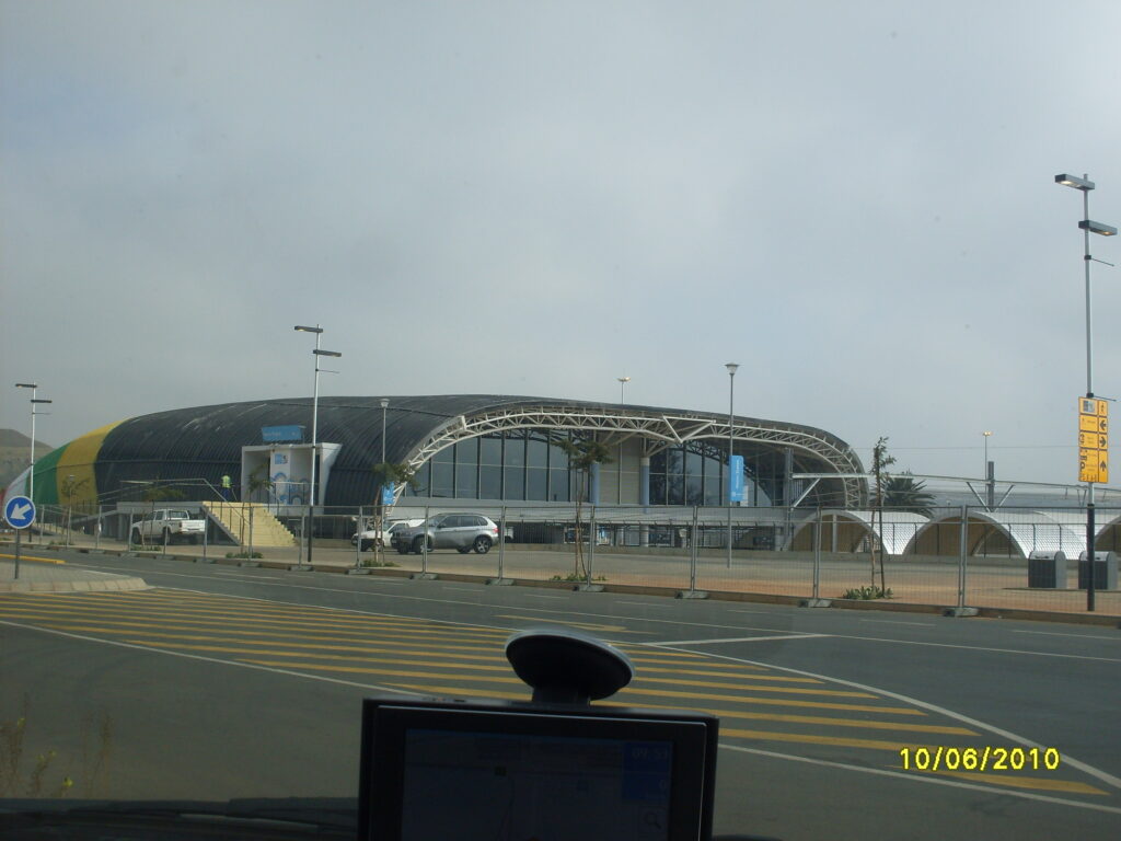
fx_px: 1587
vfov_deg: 29.7
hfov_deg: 38.9
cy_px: 420
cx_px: 560
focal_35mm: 49
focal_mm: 8.1
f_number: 9.1
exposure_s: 1/180
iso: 80
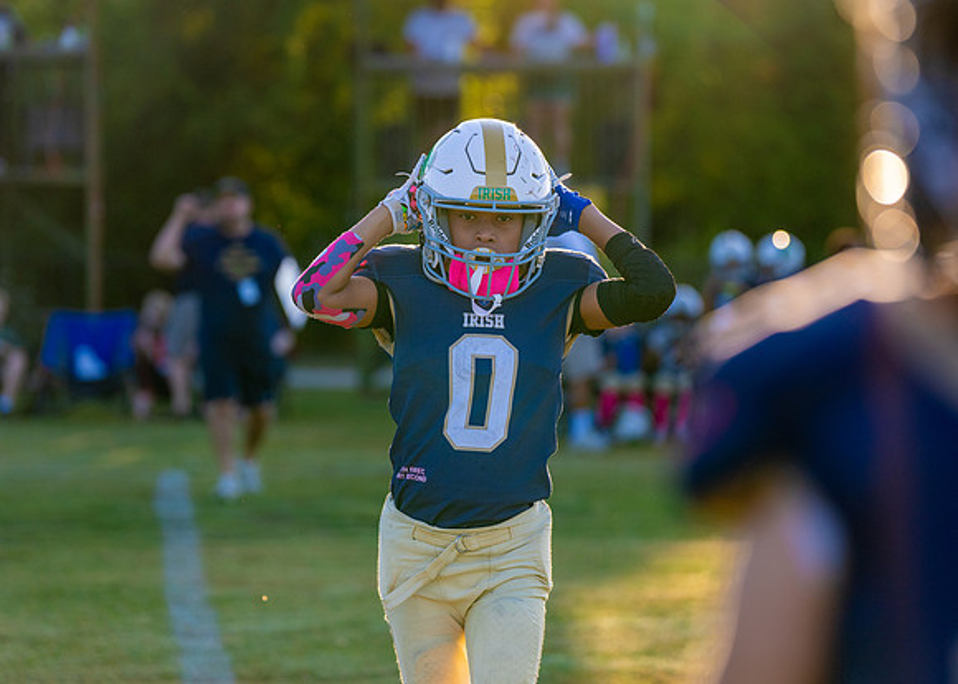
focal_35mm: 144
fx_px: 3923
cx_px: 492
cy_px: 315
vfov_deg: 10.0
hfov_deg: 13.9
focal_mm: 125
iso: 640
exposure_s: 1/2500
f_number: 2.8
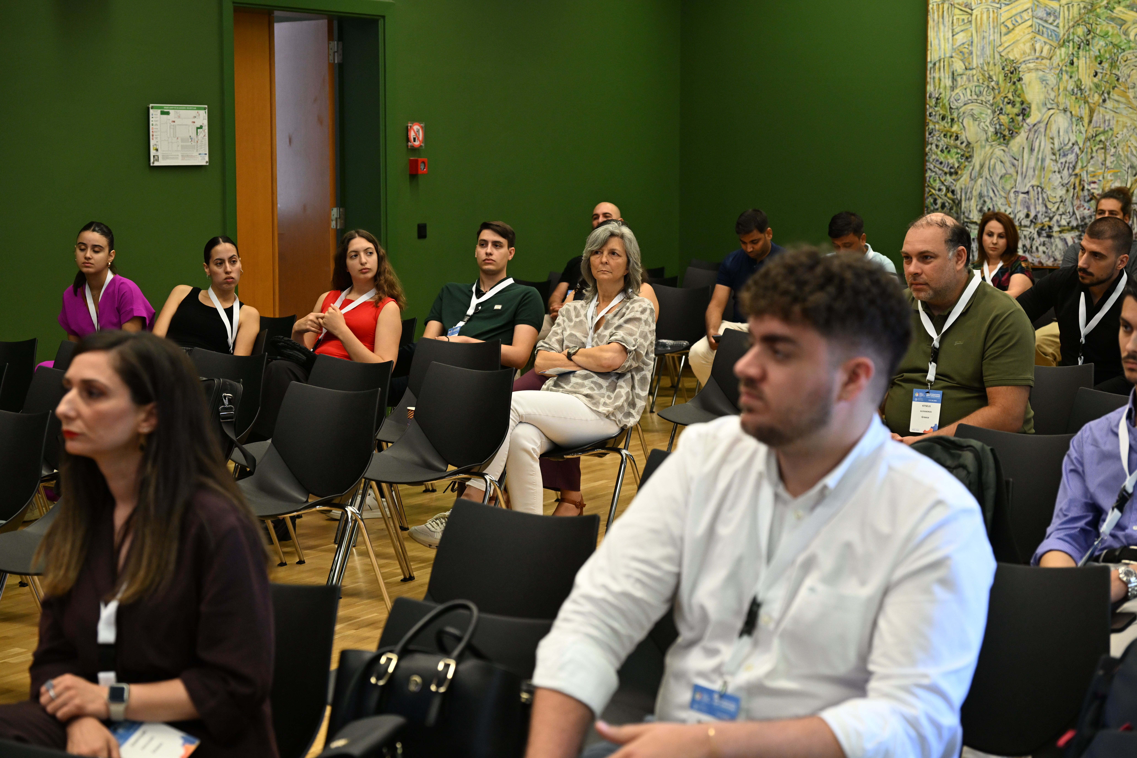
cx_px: 568
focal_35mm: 64
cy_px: 379
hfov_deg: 31.4
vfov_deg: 21.2
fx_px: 2021
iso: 1800
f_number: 4.5
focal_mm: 64
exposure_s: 1/160
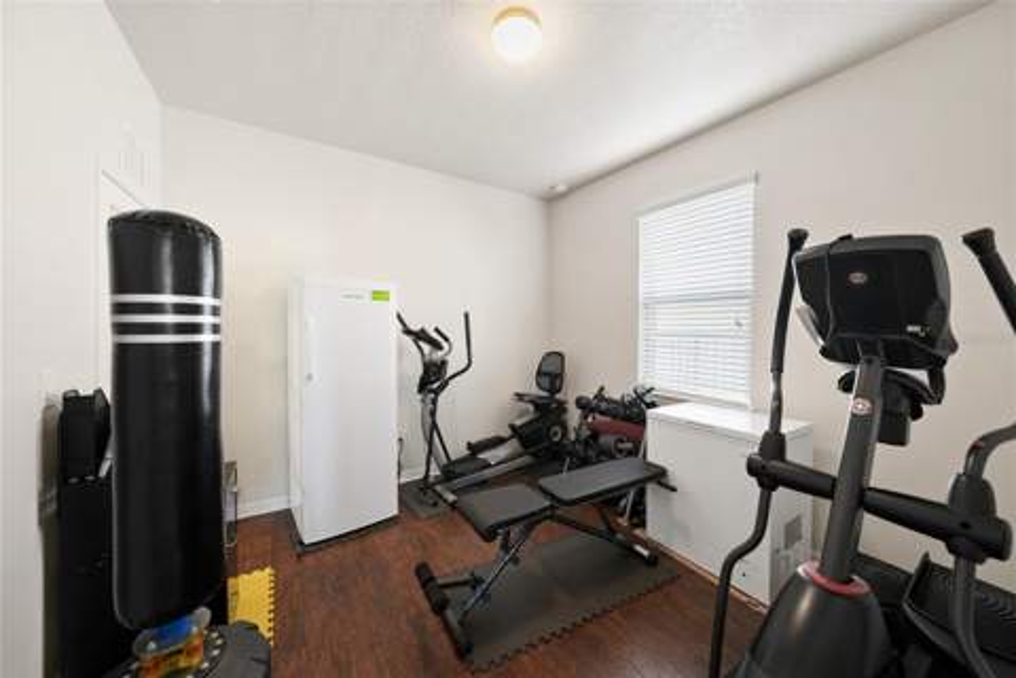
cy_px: 339
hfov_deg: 112.6
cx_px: 508
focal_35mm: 12
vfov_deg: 90.0
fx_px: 339
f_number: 7.1
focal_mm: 12
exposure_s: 1/1.67
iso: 400
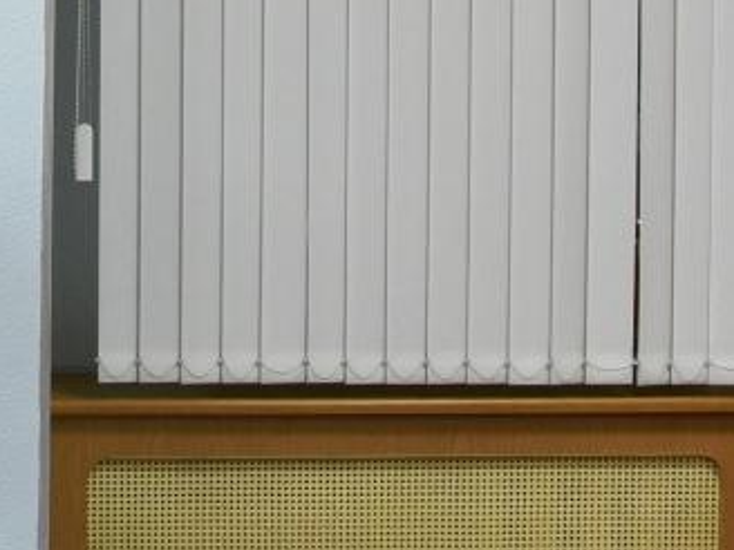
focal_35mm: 81
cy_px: 133
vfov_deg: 18.1
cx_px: -293
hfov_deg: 21.2
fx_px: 1718
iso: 800
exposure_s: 1/125
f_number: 5.6
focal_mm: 18
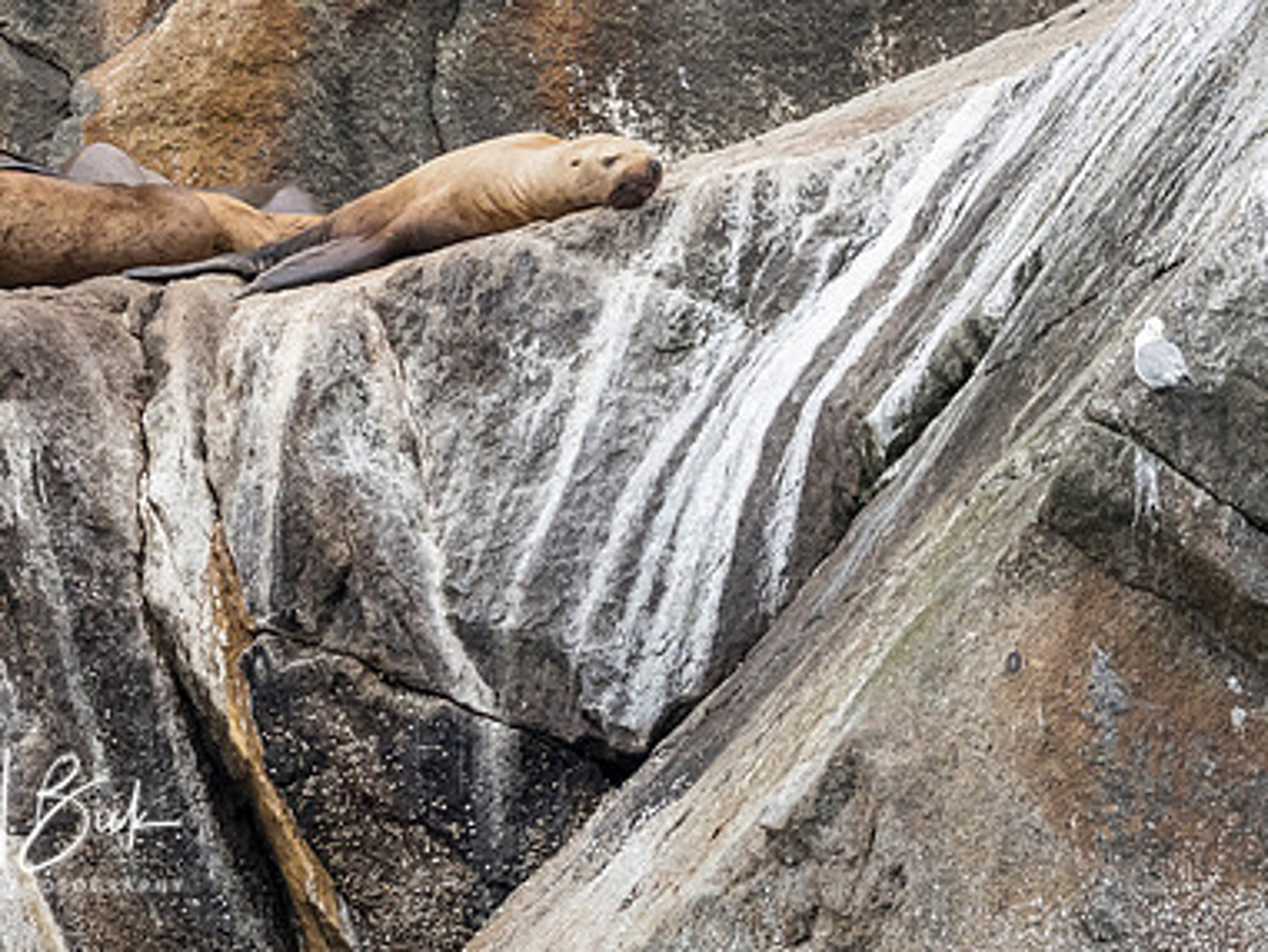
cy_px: 299
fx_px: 40489
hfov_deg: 1.8
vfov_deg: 1.3
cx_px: 872
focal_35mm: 1105
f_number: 5.6
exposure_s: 1/1250
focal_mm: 300
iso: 800
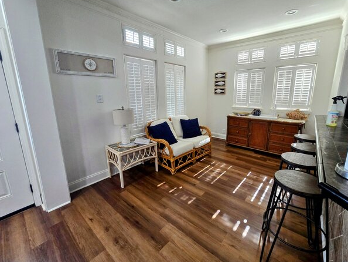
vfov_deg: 85.6
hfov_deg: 102.0
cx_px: 183
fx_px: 141
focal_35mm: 14
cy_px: 123
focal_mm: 2.2
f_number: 2.2
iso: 250
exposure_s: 1/60
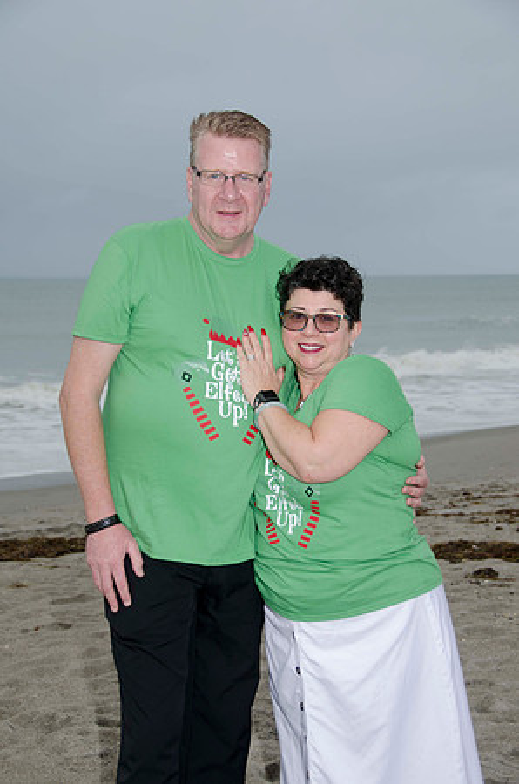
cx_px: 260
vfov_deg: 30.6
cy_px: 392
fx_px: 1434
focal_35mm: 66
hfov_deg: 20.5
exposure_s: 1/50
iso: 100
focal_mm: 44
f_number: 5.6
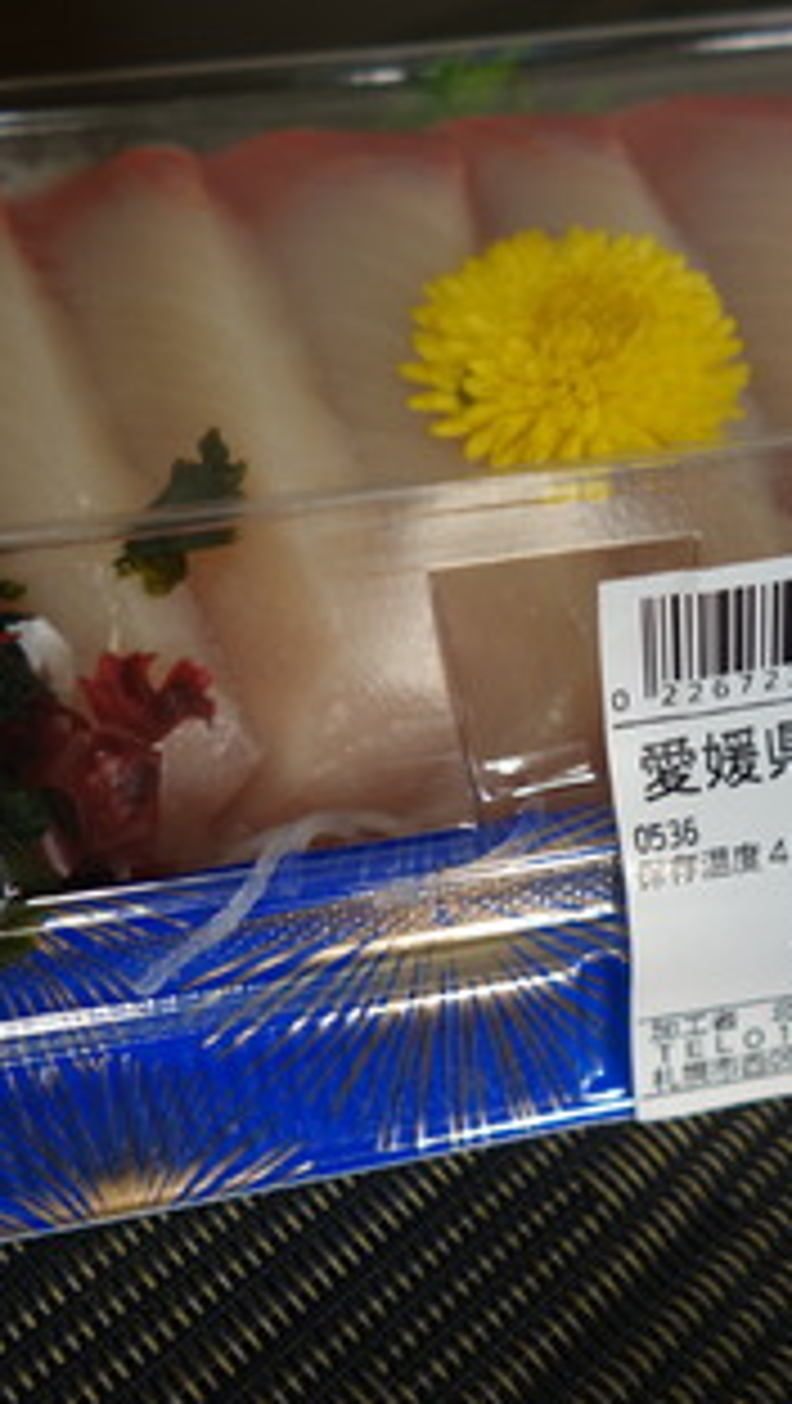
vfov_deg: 49.4
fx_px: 1527
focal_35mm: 41
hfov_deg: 28.8
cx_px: 540
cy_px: 704
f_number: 2.8
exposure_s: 1/80
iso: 160
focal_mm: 10.4
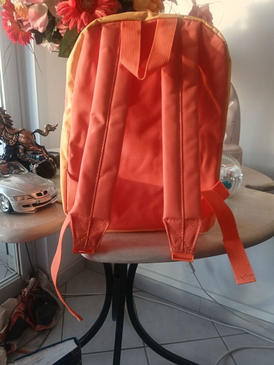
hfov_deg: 53.1
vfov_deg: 67.3
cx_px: 137
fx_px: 274
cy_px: 182
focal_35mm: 26
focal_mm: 3.98
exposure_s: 1/50
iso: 100
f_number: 1.8
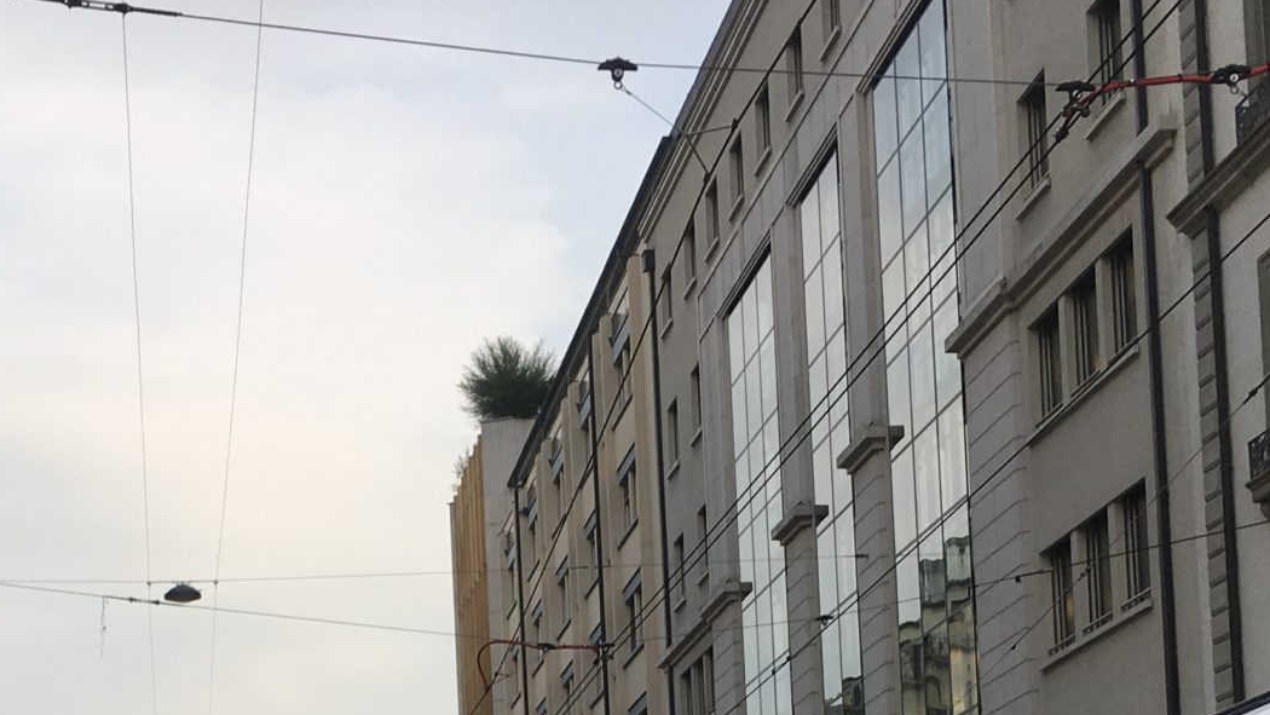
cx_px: 354
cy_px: 1032
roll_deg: +2.5
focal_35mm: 77
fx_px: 2593
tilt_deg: +3.9
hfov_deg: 27.2
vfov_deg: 14.7
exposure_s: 1/565
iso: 25
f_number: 2.2
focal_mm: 4.15
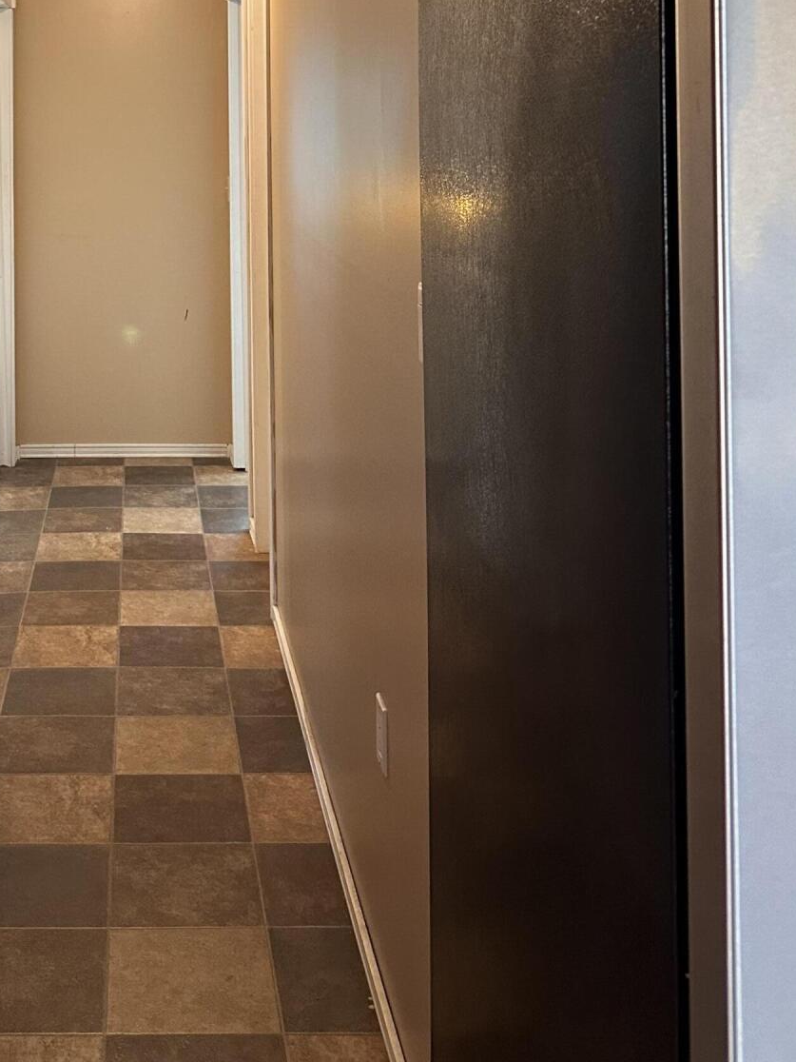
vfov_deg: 40.8
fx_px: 1318
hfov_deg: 32.3
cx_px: 120
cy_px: 126
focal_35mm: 43
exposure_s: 1/60
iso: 400
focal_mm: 6.86
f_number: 1.78
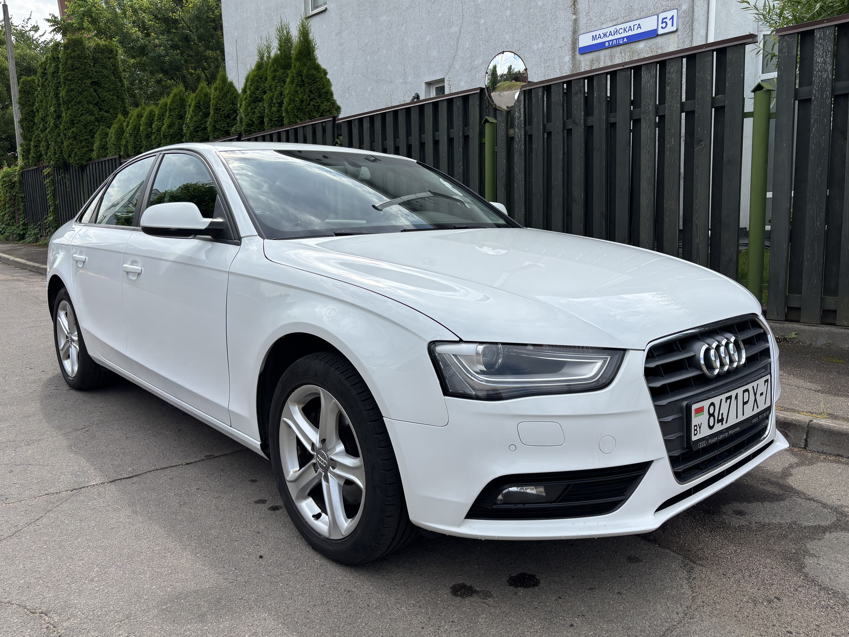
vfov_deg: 51.3
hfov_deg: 65.3
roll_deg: +2.3
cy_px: 309
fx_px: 662
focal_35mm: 27
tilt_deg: -7.6
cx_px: 431
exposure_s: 1/3534
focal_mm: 5.96
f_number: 1.6
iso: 50
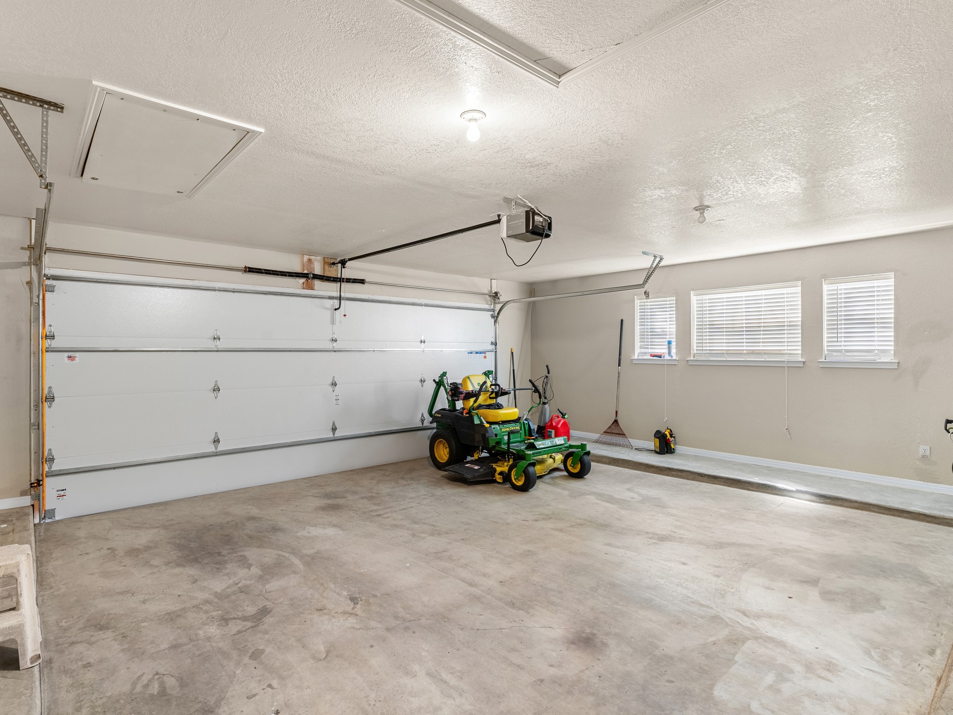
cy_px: 360
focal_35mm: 18
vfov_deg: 71.6
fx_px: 496
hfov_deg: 87.6
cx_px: 440
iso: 200
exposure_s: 1/10
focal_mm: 16
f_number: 9
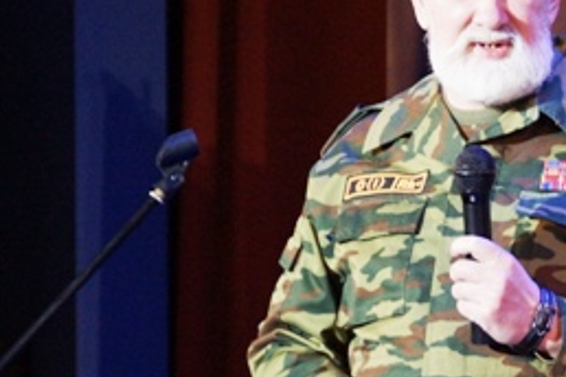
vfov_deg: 3.9
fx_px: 5532
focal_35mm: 352
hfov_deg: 5.9
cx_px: 448
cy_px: 181
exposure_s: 1/80
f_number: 5.6
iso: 2500
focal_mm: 135
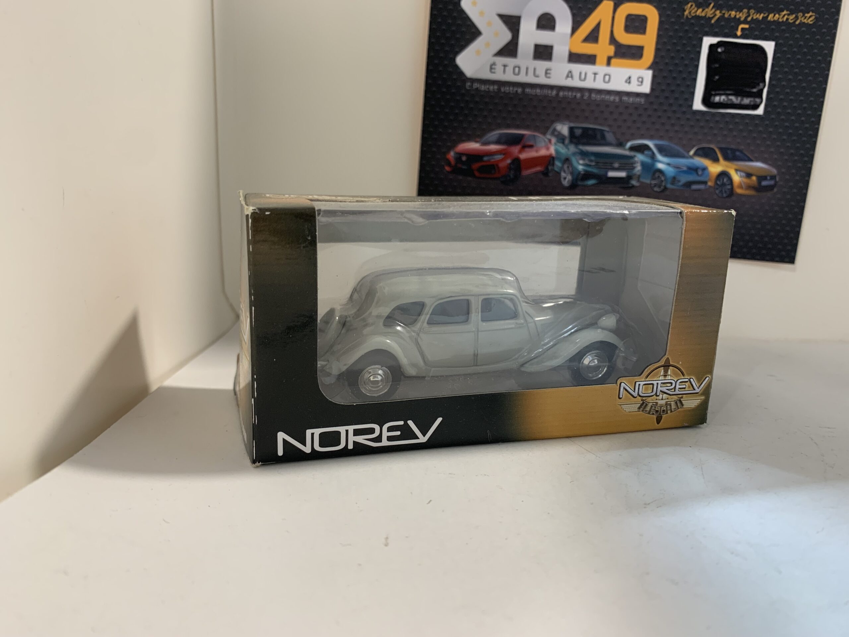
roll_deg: -2.4
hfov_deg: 67.3
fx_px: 638
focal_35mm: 26
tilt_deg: -13.9
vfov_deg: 53.1
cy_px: 318
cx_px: 424
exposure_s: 1/50
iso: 80
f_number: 1.8
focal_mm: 4.25
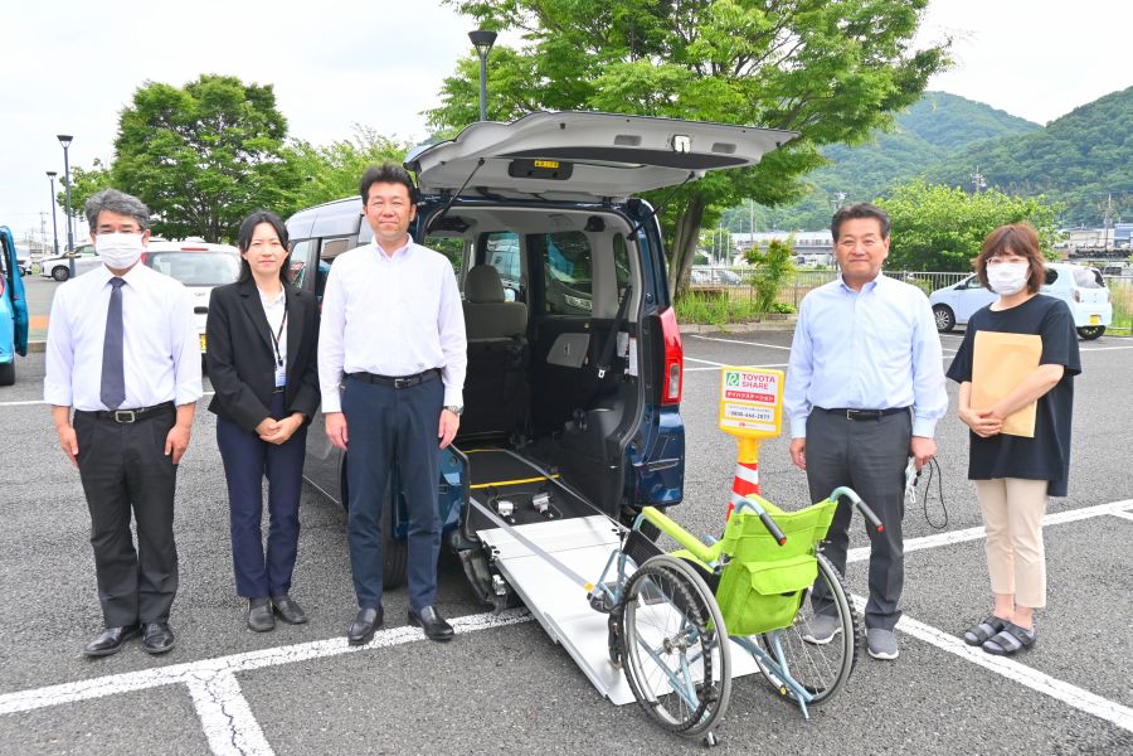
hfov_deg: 61.9
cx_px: 566
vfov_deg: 43.6
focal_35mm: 30
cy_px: 378
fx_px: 944
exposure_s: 1/1000
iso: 450
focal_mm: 20
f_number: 5.6
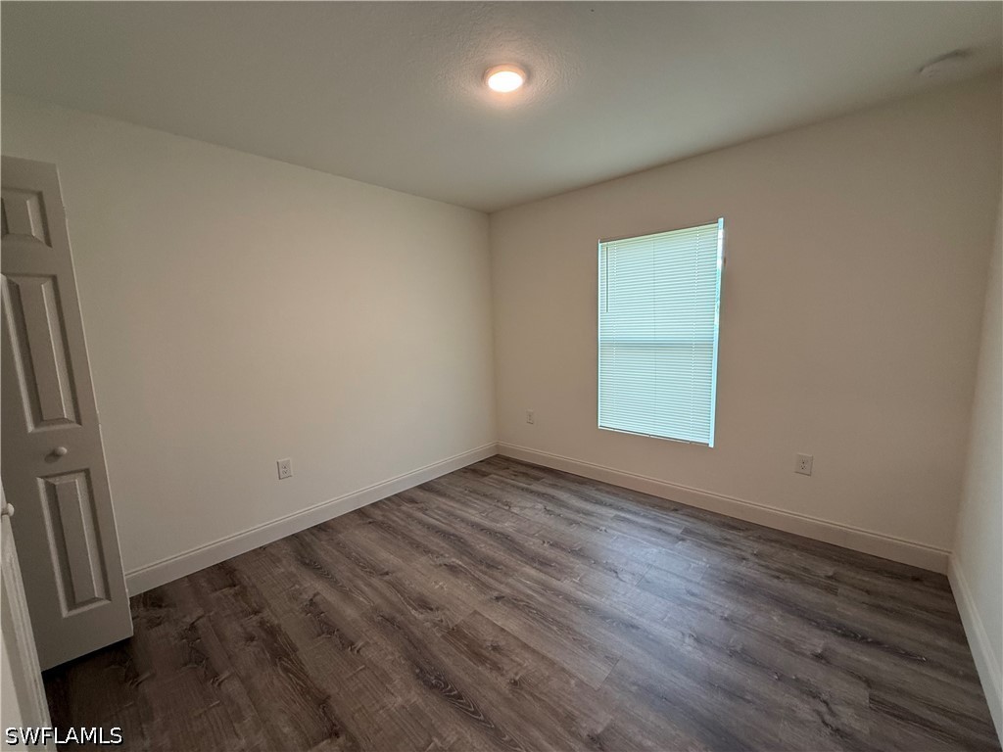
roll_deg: +1.3
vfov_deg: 85.7
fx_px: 406
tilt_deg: -7.8
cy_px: 376
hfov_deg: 102.1
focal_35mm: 14
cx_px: 502
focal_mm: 2.22
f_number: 2.2
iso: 160
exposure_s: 1/120
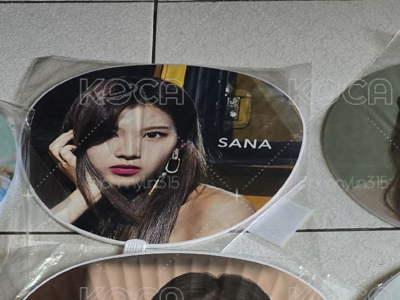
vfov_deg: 20.7
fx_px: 740
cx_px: 167
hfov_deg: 30.2
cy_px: 404
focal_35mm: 64
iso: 160
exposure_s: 1/60
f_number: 1.7
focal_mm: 6.3
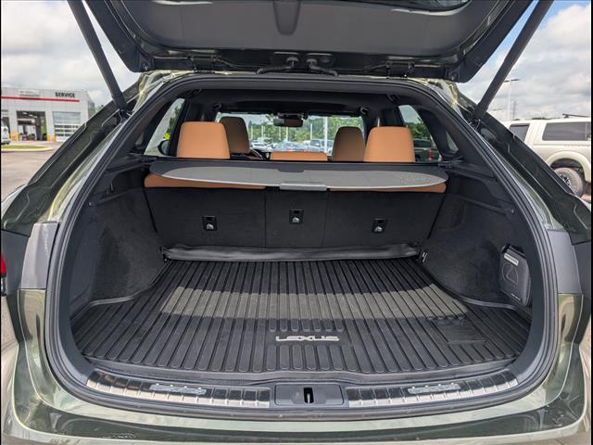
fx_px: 411
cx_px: 296
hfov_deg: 71.6
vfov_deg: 56.8
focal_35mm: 24
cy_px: 222
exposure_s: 1/909
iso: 21
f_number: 1.68
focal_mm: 6.9
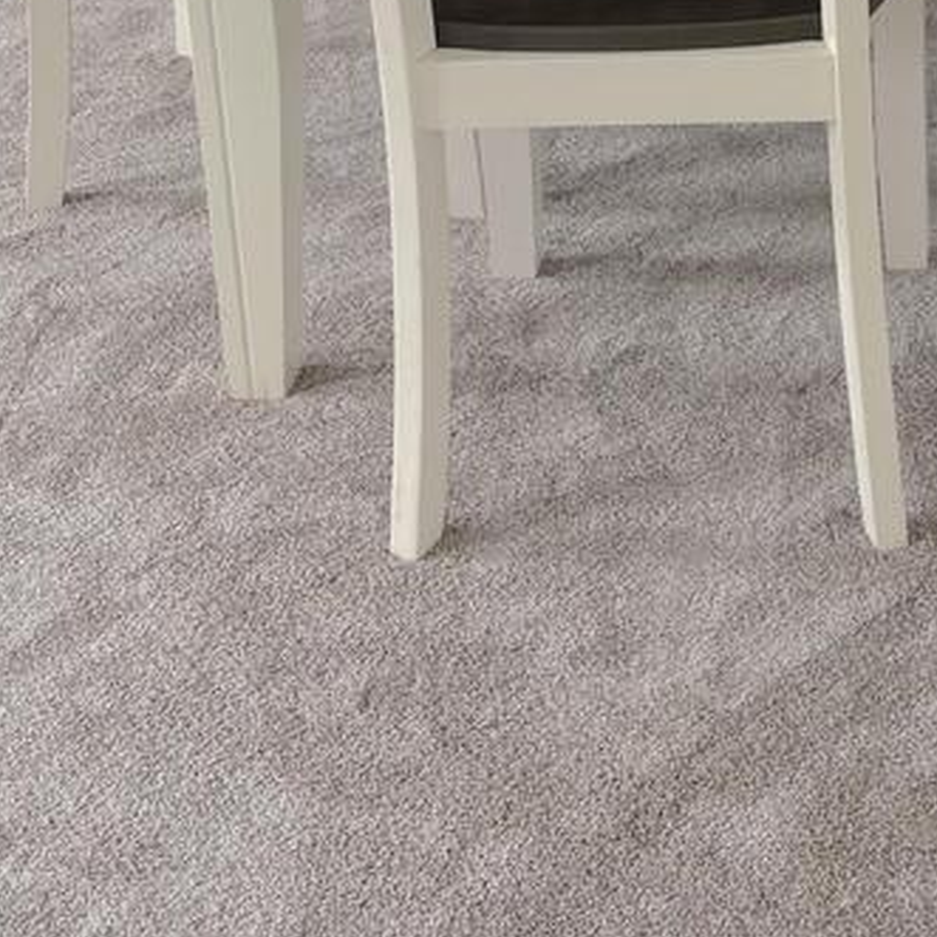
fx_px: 2297
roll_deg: -0.1
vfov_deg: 21.2
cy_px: -235
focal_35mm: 75
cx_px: 1132
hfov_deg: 21.4
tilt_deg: -16.9
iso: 50
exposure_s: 1/160
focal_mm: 5.96
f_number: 1.6
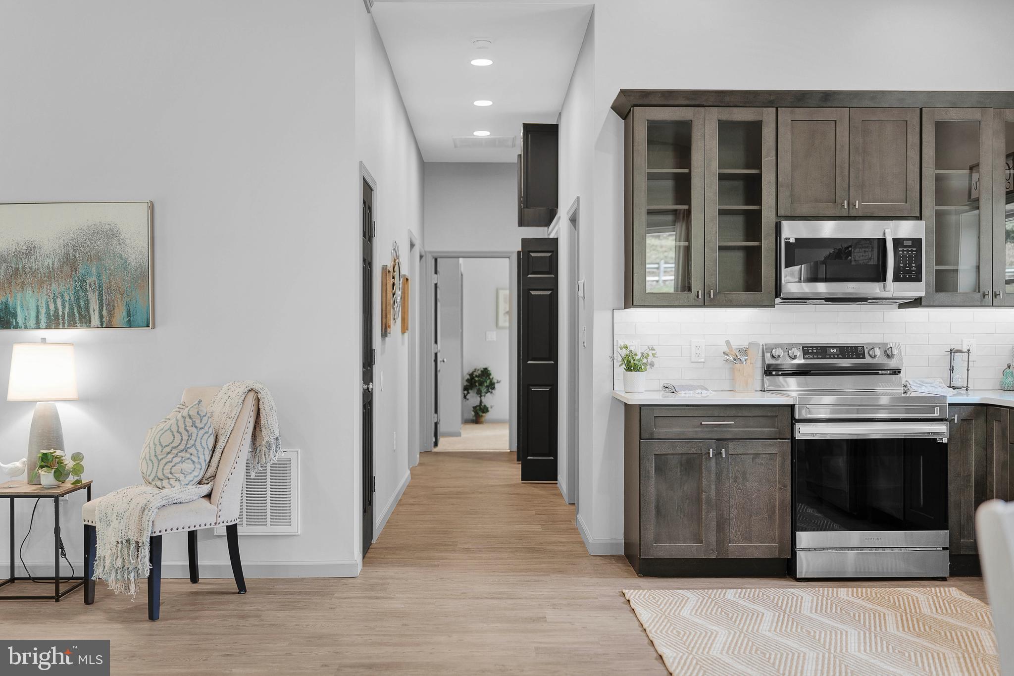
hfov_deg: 54.4
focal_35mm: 35
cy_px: 338
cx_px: 507
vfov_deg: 37.8
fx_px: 986
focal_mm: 35
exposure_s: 1/40
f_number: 2
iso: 125
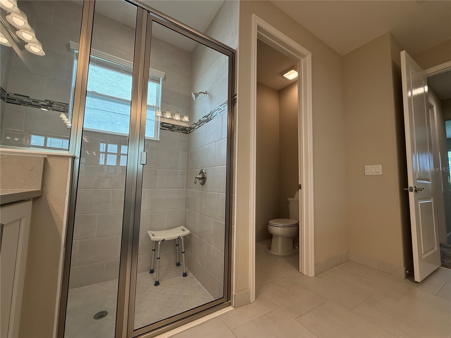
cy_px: 169
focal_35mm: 14
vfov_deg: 85.7
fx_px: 182
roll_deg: -1.6
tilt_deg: +5.3
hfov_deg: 102.1
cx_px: 226
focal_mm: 2.22
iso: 125
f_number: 2.2
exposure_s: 1/120
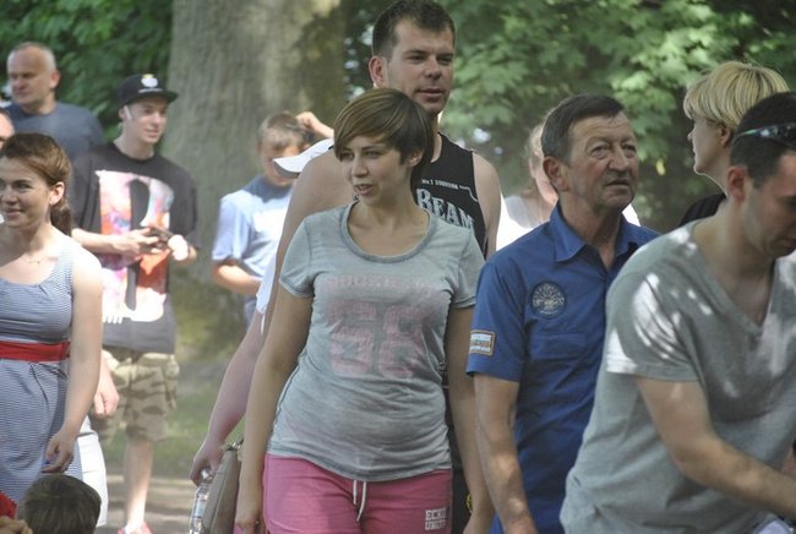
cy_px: 267
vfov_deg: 7.4
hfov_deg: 10.9
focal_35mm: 188
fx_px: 4153
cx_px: 398
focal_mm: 125
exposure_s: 1/320
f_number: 4.8
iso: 800
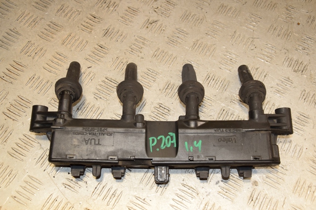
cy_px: 105
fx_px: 421
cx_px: 158
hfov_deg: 41.1
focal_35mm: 48
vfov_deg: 28.0
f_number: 6.3
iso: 800
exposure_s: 1/200
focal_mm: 32
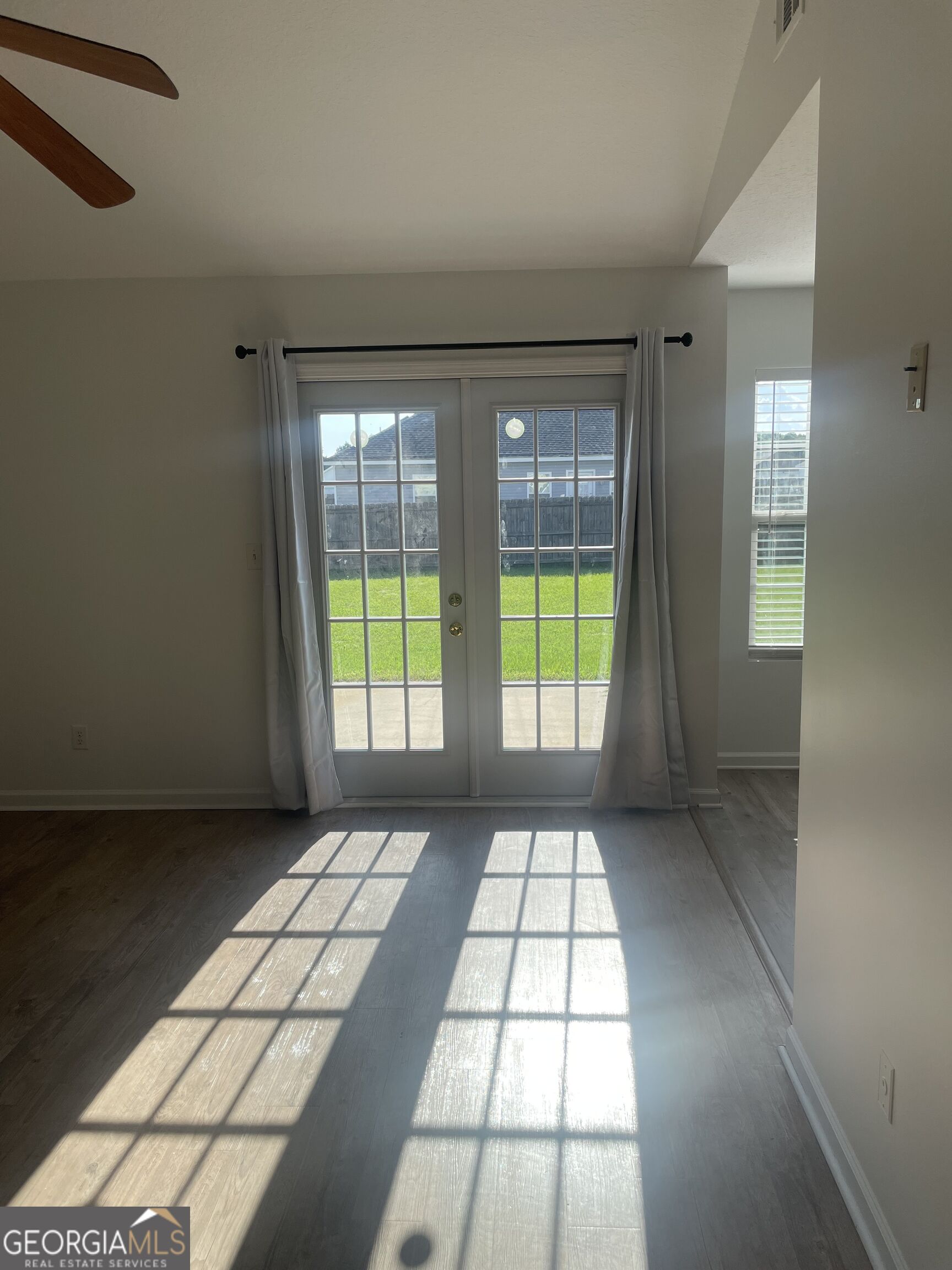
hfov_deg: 53.1
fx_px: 953
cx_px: 476
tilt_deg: -6.0
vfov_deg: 67.3
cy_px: 635
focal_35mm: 26
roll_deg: +3.1
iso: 32
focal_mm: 4.2
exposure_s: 1/1689
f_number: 1.6
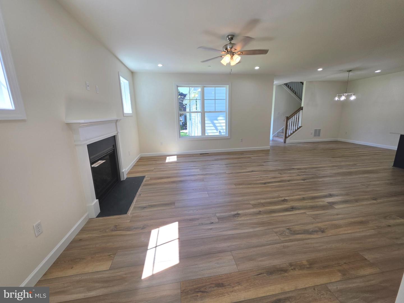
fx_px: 152
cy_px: 152
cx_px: 202
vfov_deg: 89.9
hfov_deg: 106.2
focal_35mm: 13
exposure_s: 1/120
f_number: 1.9
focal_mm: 2.2
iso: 20
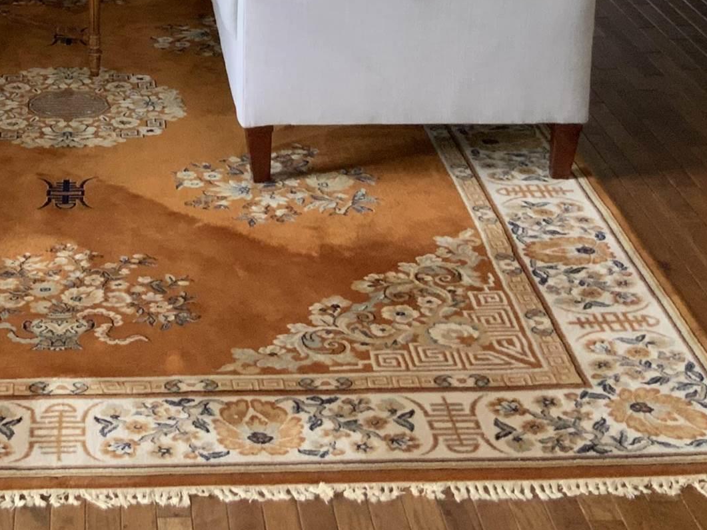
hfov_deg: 22.9
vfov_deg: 16.8
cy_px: -103
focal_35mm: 84
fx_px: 1715
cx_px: 126
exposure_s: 1/60
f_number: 1.8
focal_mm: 3
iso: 160
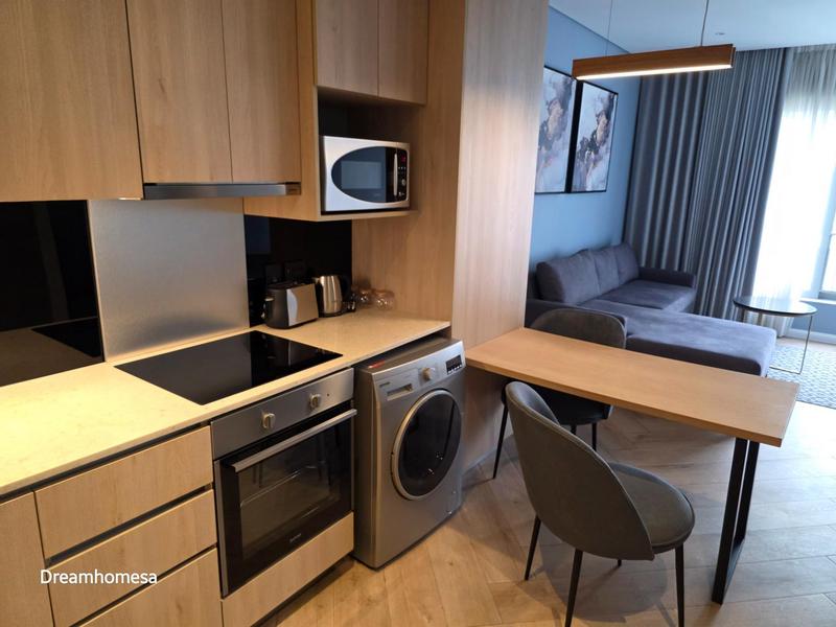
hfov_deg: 73.9
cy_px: 314
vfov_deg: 58.9
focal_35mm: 23
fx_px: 555
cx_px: 418
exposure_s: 1/100
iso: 400
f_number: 1.7
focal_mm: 6.3
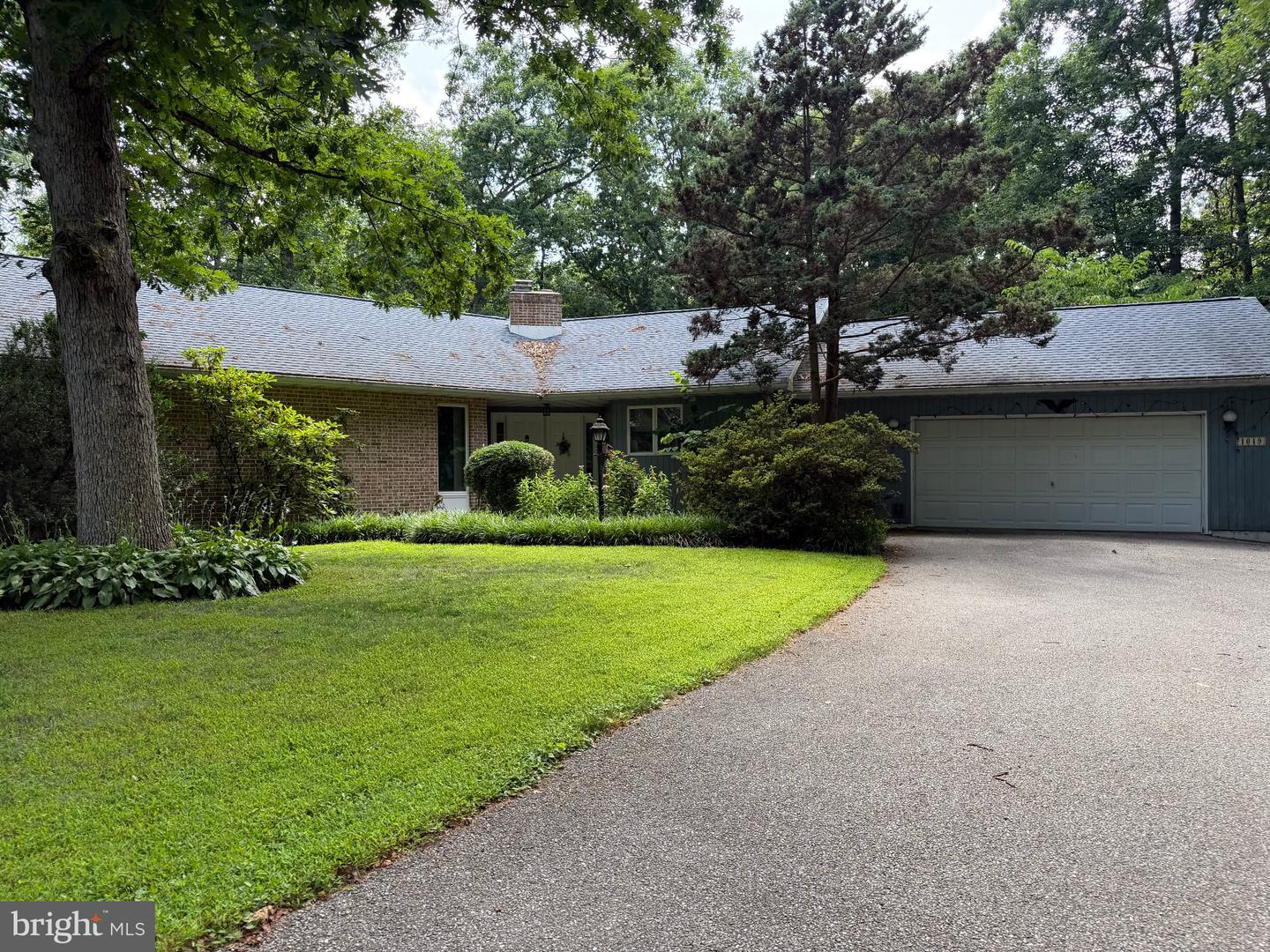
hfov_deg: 71.6
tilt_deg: -1.0
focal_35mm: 24
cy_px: 476
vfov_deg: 56.8
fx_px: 881
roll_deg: +0.8
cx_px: 635
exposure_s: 1/559
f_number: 1.78
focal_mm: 6.76
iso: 80
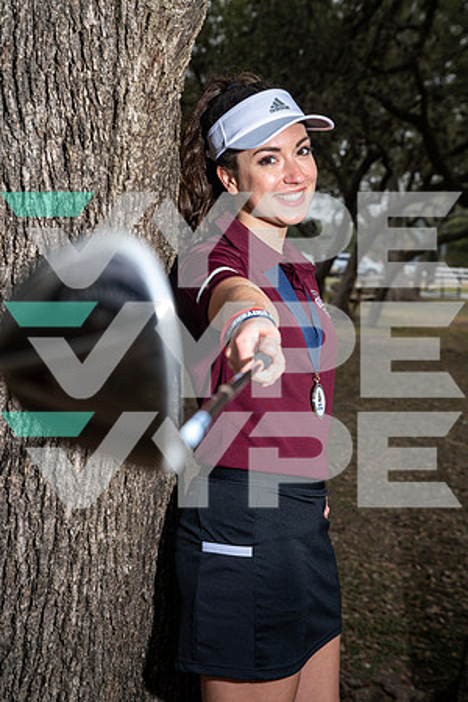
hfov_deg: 23.8
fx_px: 1111
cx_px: 234
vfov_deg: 35.1
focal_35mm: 57
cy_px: 351
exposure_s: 1/125
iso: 100
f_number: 6.3
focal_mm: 57
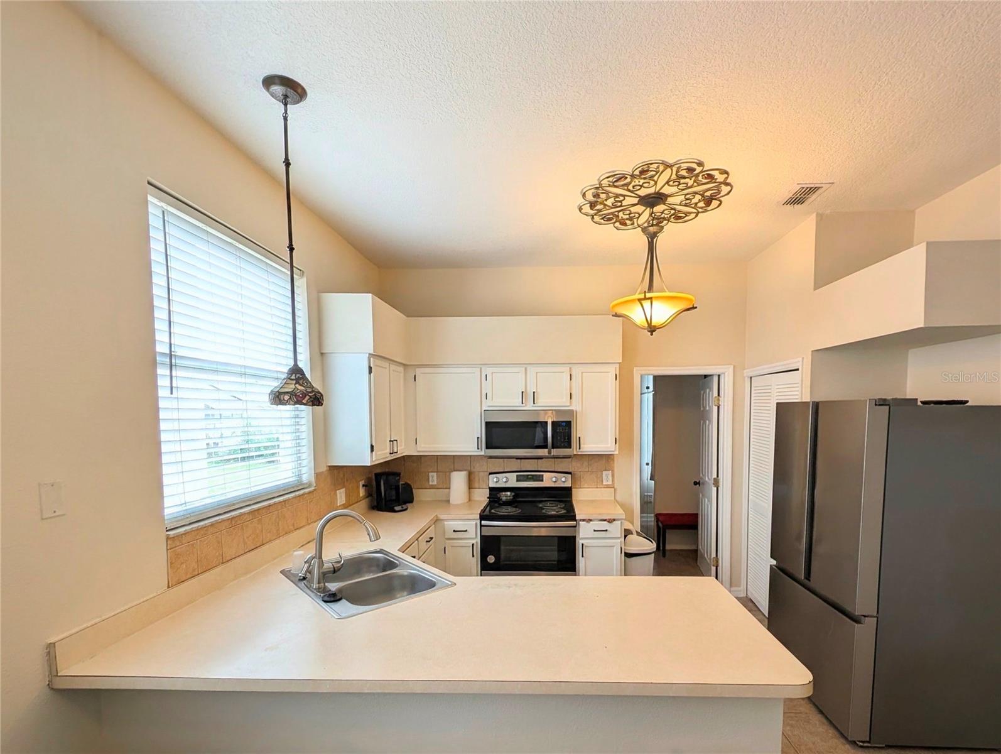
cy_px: 377
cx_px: 500
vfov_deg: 94.6
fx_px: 347
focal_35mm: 12
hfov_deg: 110.5
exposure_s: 1/42.2
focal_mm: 2.23
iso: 34
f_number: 1.95
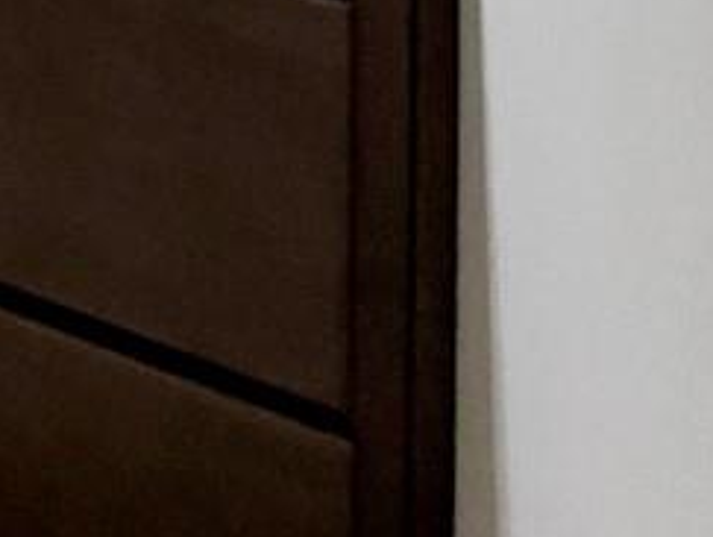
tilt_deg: -2.7
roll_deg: +3.3
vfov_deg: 11.0
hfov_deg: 10.5
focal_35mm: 92
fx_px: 1898
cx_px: -1602
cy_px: -1033
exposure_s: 1/120
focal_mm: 2.22
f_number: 2.2
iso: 160
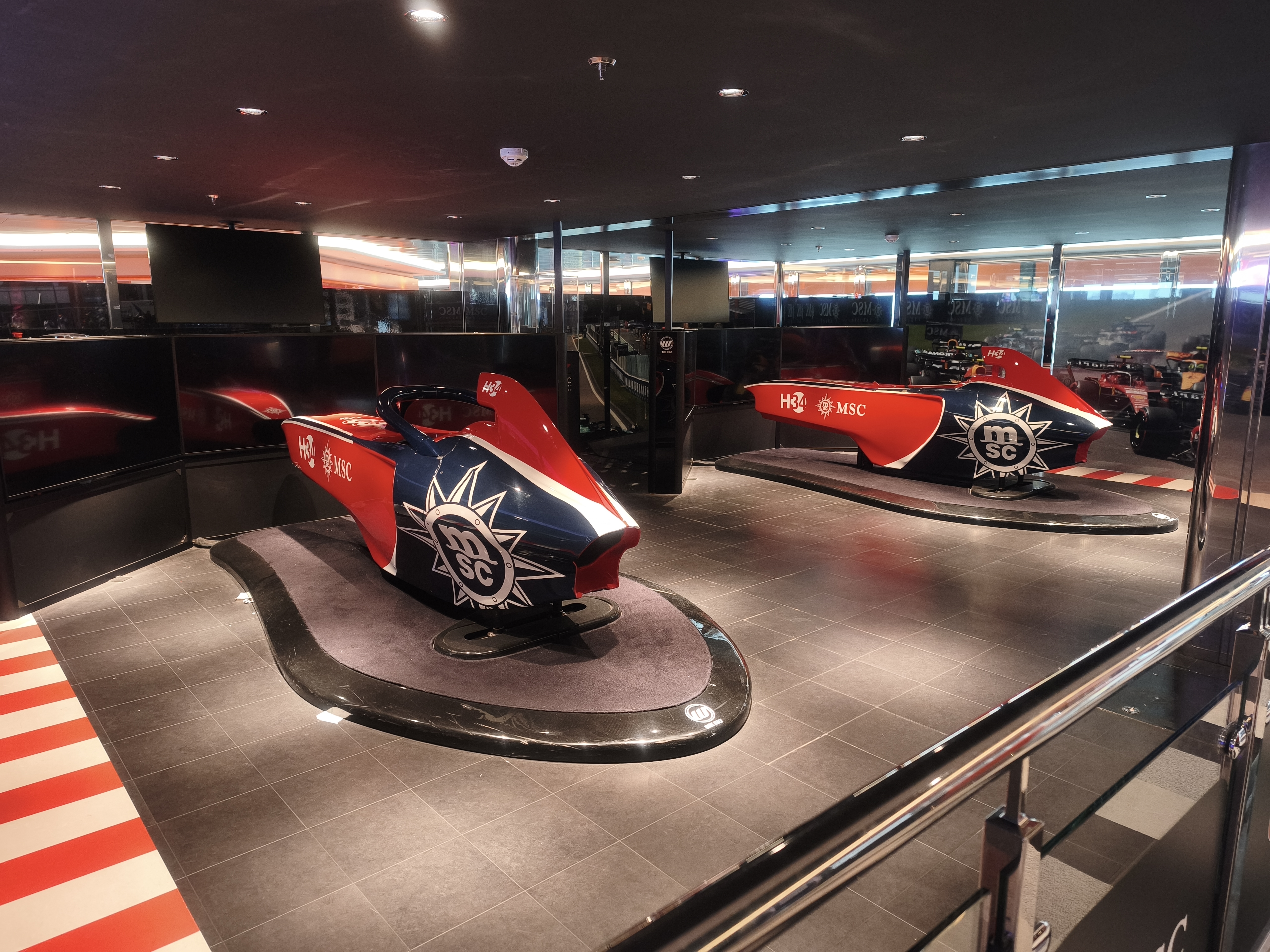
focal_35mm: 23
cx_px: 635
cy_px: 476
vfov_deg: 58.9
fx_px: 844
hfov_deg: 73.9
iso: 400
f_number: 1.62
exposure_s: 1/48
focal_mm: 6.45
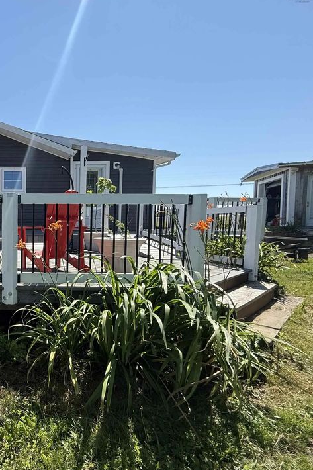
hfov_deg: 46.9
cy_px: 235
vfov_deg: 81.2
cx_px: -16
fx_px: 274
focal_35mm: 21
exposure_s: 1/1125
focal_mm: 2.22
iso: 64
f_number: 2.2
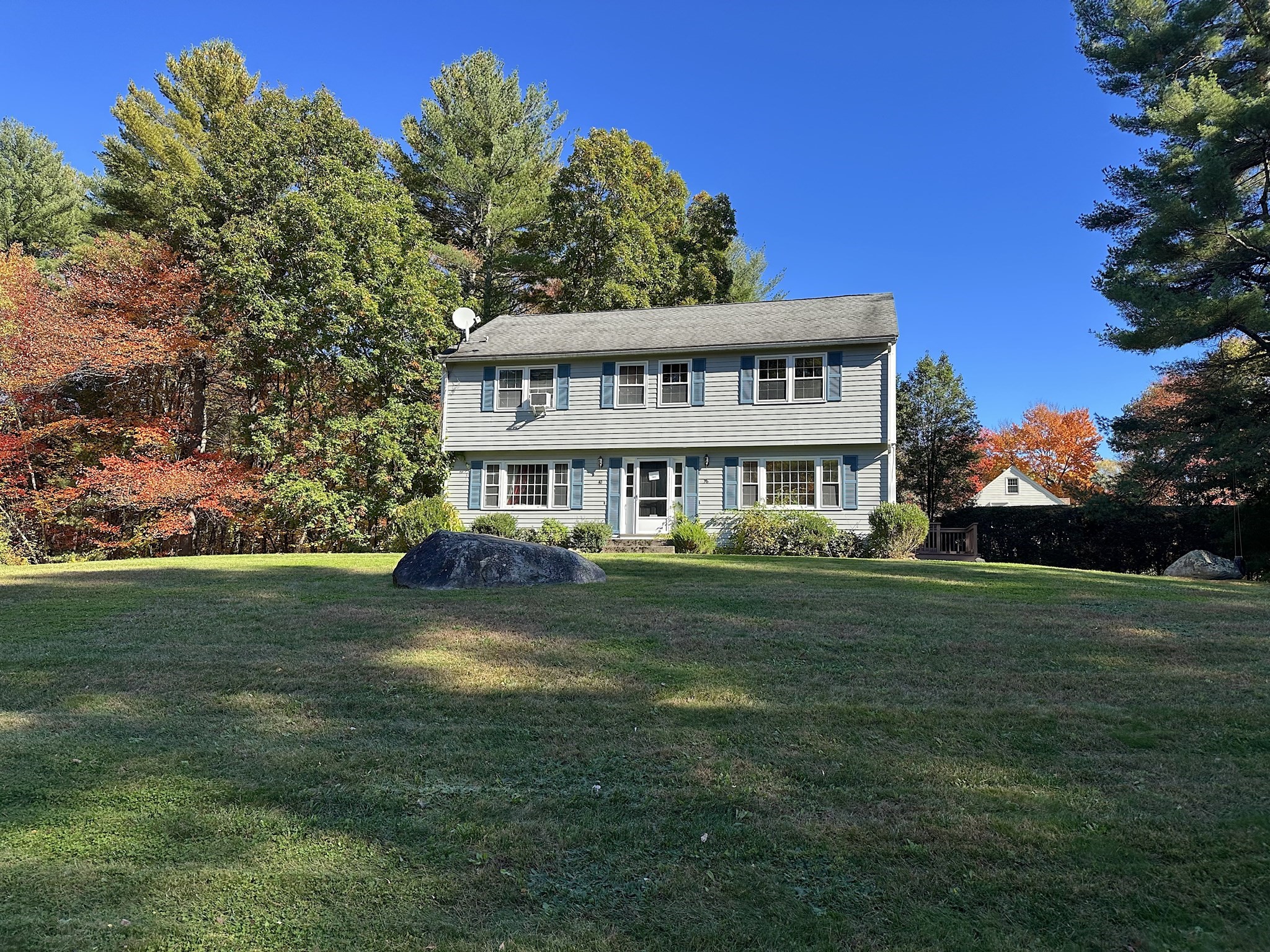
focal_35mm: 24
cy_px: 476
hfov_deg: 71.6
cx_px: 635
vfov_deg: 56.8
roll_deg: -1.2
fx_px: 881
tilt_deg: +6.3
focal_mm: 6.86
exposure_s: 1/1562
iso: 80
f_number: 1.78
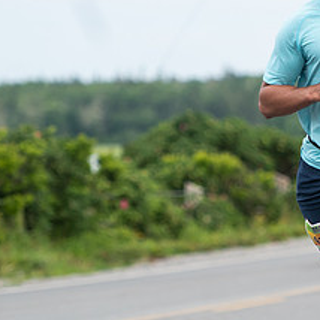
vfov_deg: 4.2
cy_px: 222
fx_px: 4319
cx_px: 293
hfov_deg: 4.2
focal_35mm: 413
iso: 500
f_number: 4.5
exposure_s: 1/800
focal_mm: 130
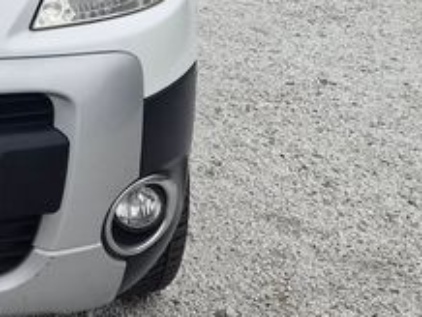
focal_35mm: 108
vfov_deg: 13.5
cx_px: -188
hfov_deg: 16.7
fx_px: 1318
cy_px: -33
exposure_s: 1/770
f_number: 1.8
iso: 80
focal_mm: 5.4
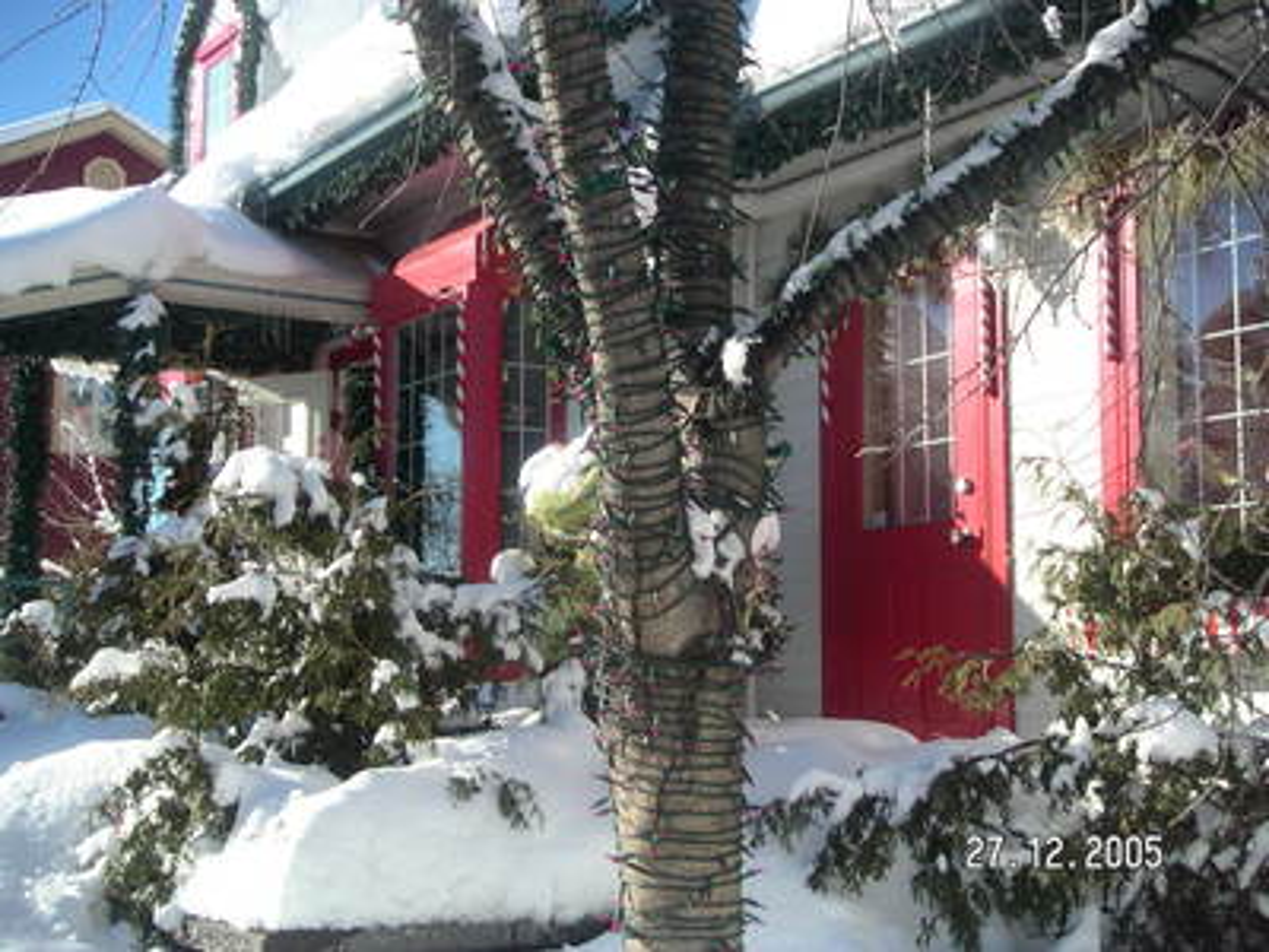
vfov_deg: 28.0
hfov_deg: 36.8
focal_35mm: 52
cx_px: 634
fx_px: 1906
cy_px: 476
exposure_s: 1/500
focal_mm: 8.1
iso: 50
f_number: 3
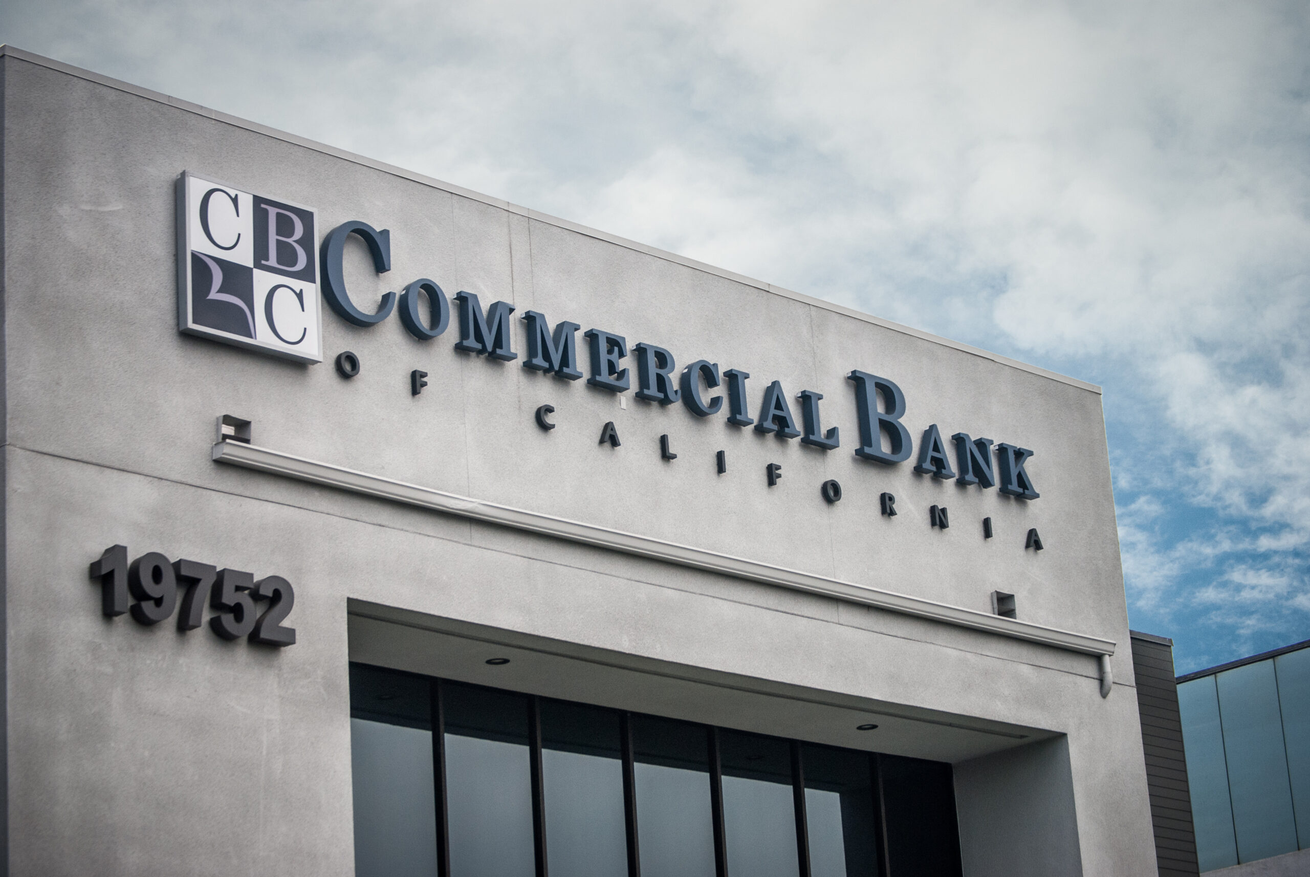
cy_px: 438
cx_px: 655
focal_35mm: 82
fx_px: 3006
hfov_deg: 24.6
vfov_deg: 16.6
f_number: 5
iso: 200
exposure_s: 1/1000
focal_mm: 55
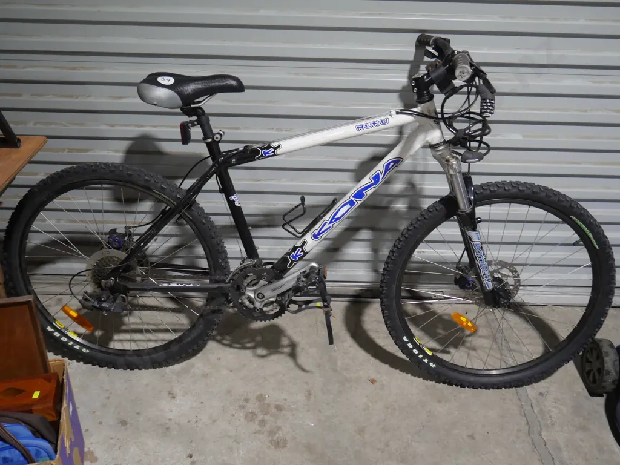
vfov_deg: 39.7
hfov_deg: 51.4
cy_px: 232
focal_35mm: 36
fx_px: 645
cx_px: 310
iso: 400
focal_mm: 18
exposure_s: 1/60
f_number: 4
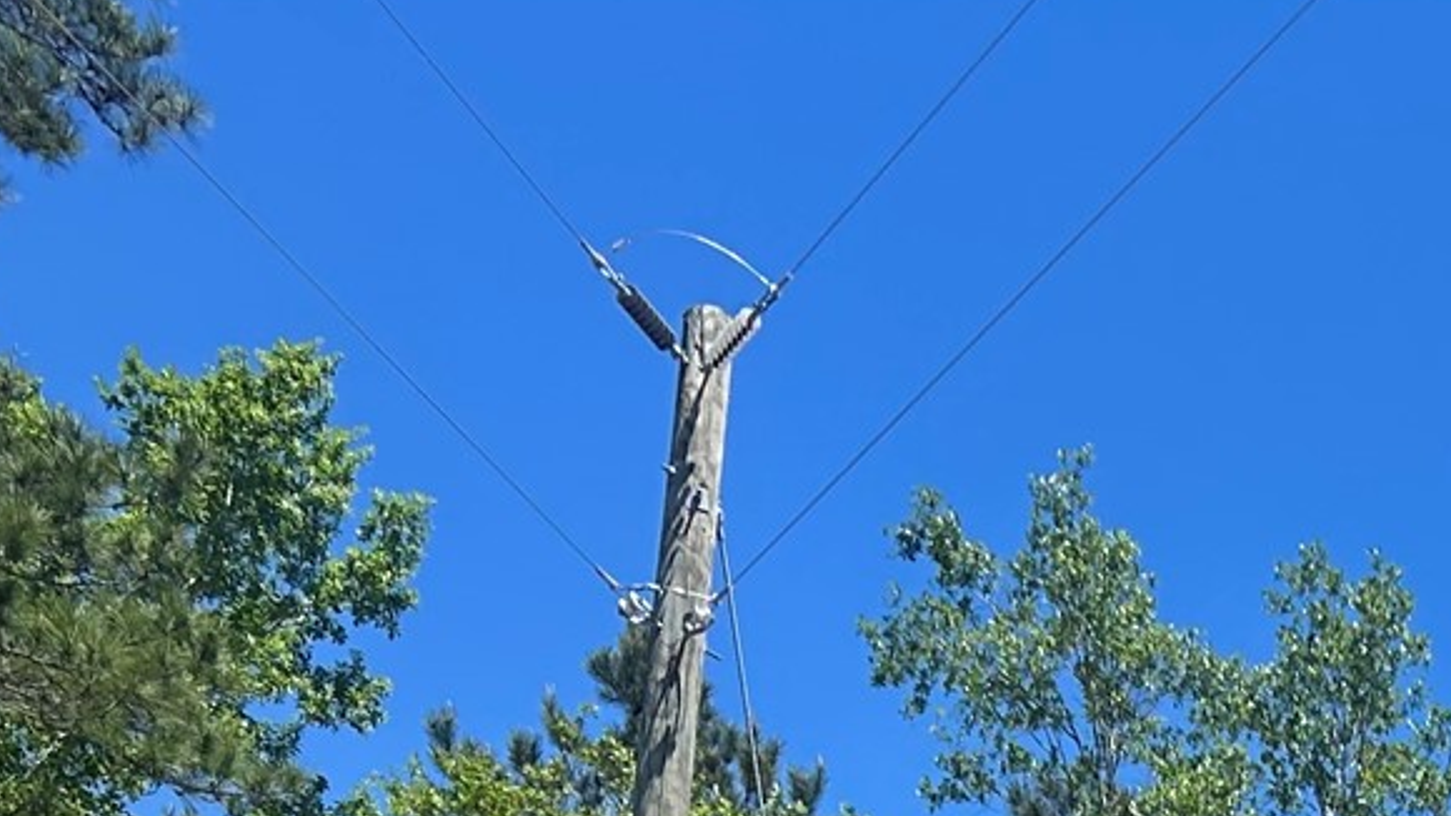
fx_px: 3847
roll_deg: +1.6
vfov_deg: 10.6
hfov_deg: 20.1
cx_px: 1699
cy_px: 1885
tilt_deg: +13.5
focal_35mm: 100
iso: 50
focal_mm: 5.7
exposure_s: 1/3077
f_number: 1.5
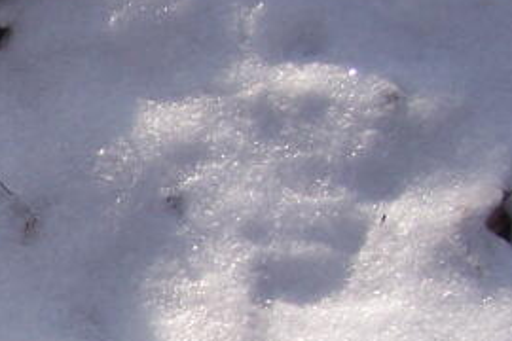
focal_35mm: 158
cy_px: 415
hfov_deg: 11.9
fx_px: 2247
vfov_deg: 8.6
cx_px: -430
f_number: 4
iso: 100
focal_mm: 6.7
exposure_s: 1/640
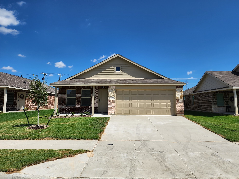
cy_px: 90
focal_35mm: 24
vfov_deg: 56.8
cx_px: 125
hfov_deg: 71.6
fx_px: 166
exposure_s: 1/1994
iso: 12
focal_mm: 6.4
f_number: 1.8
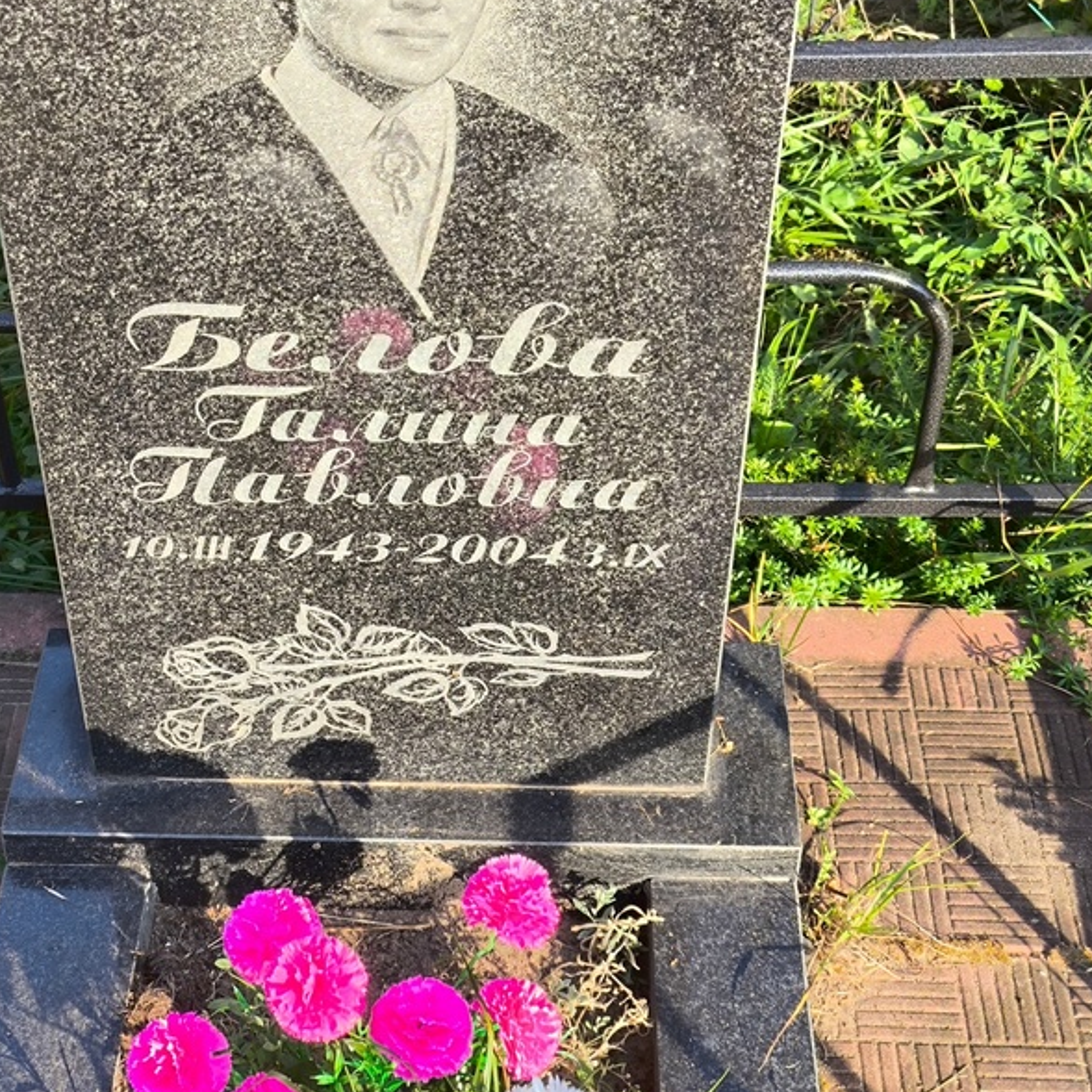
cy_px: 547
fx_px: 2141
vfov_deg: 28.6
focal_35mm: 60
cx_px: 461
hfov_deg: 28.6
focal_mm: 4.71
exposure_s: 1/411
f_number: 1.7
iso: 50
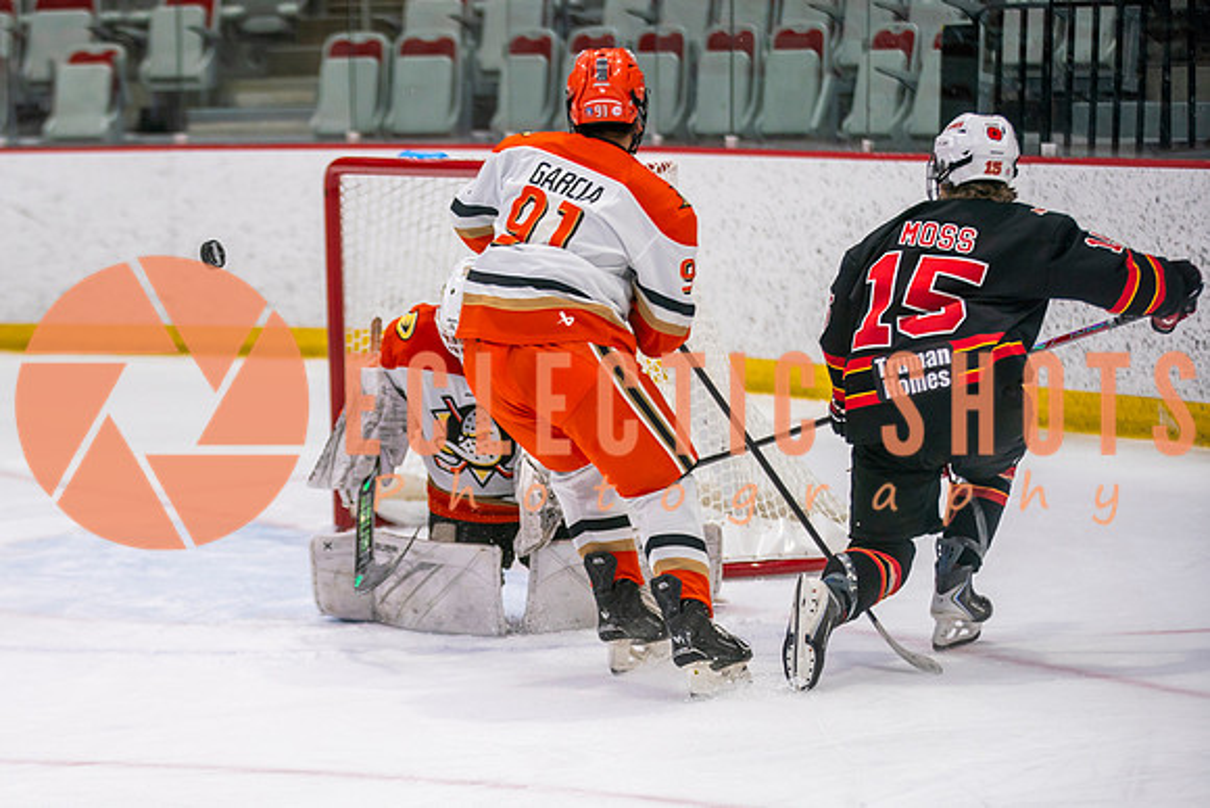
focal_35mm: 159
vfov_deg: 8.6
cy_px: 549
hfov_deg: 12.9
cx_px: 374
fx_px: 5341
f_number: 2.8
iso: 800
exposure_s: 1/640
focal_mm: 115
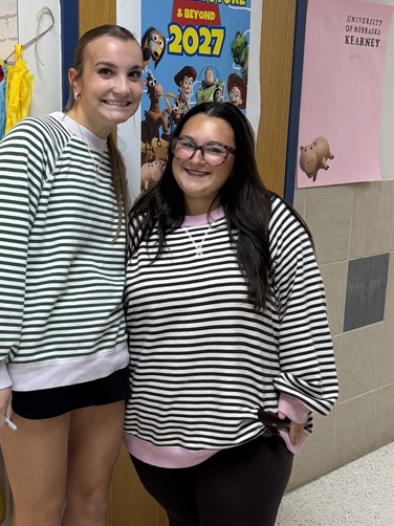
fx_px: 744
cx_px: 124
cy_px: 291
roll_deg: -1.4
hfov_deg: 29.4
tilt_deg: -11.6
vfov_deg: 38.9
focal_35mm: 49
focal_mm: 6.76
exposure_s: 1/120
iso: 250
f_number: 1.78
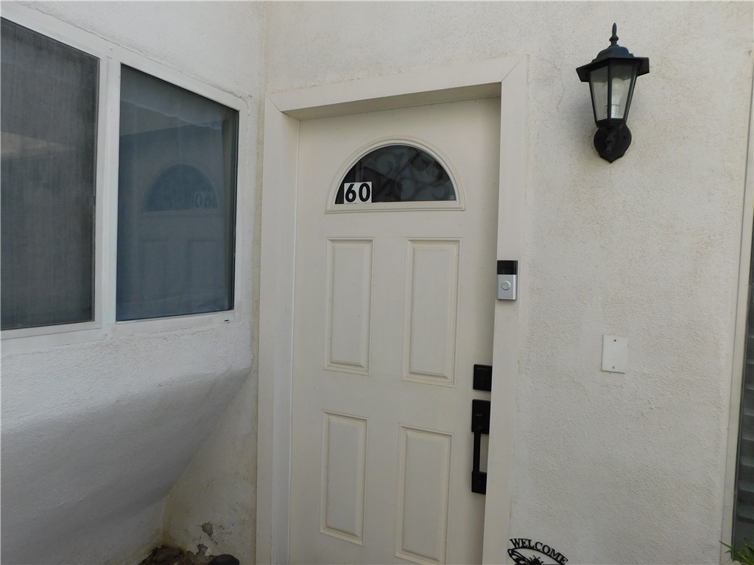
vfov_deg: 58.9
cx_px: 377
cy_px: 282
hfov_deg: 73.9
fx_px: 501
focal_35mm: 23
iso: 125
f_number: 3
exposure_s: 1/640
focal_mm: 4
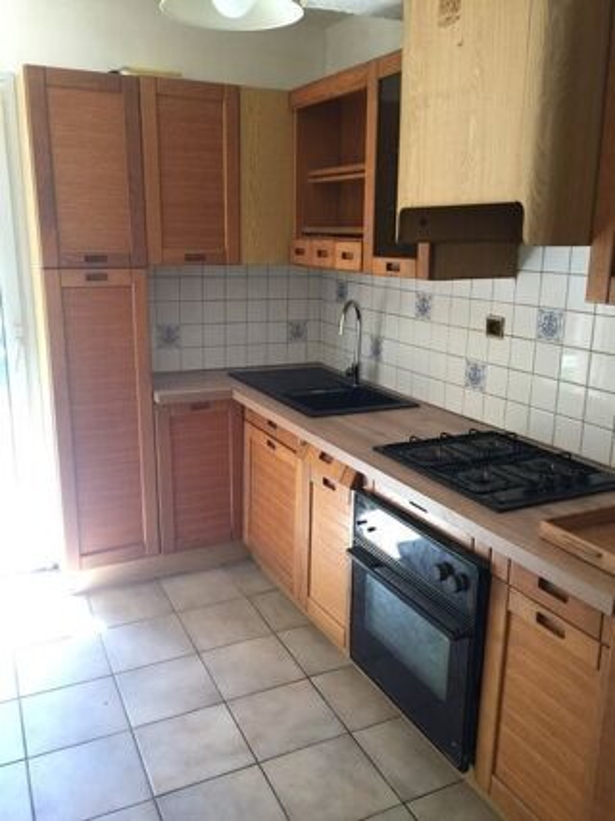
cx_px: 308
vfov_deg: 61.7
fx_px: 687
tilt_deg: -14.0
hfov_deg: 48.2
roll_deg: -0.7
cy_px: 410
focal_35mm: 29
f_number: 2.2
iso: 32
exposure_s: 1/33
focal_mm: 4.15
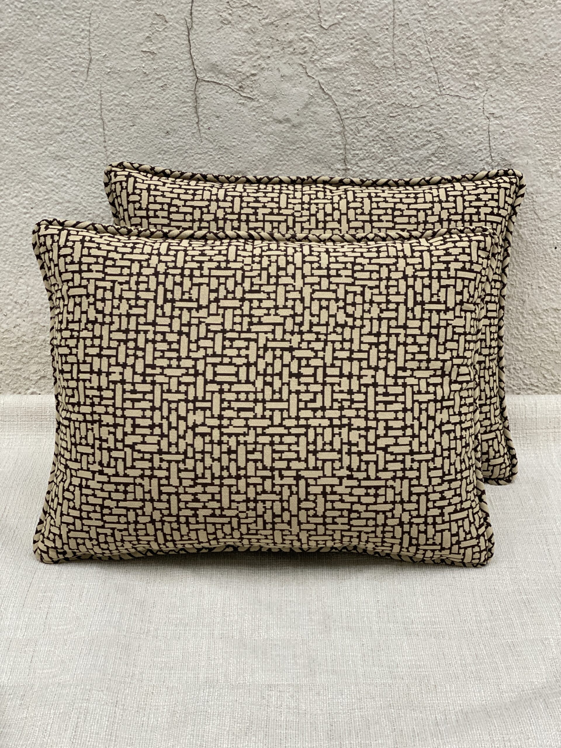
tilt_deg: -24.3
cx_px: 280
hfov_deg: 28.0
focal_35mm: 52
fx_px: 1124
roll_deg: +1.1
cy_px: 374
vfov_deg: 36.8
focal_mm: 6
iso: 250
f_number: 2
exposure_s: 1/122
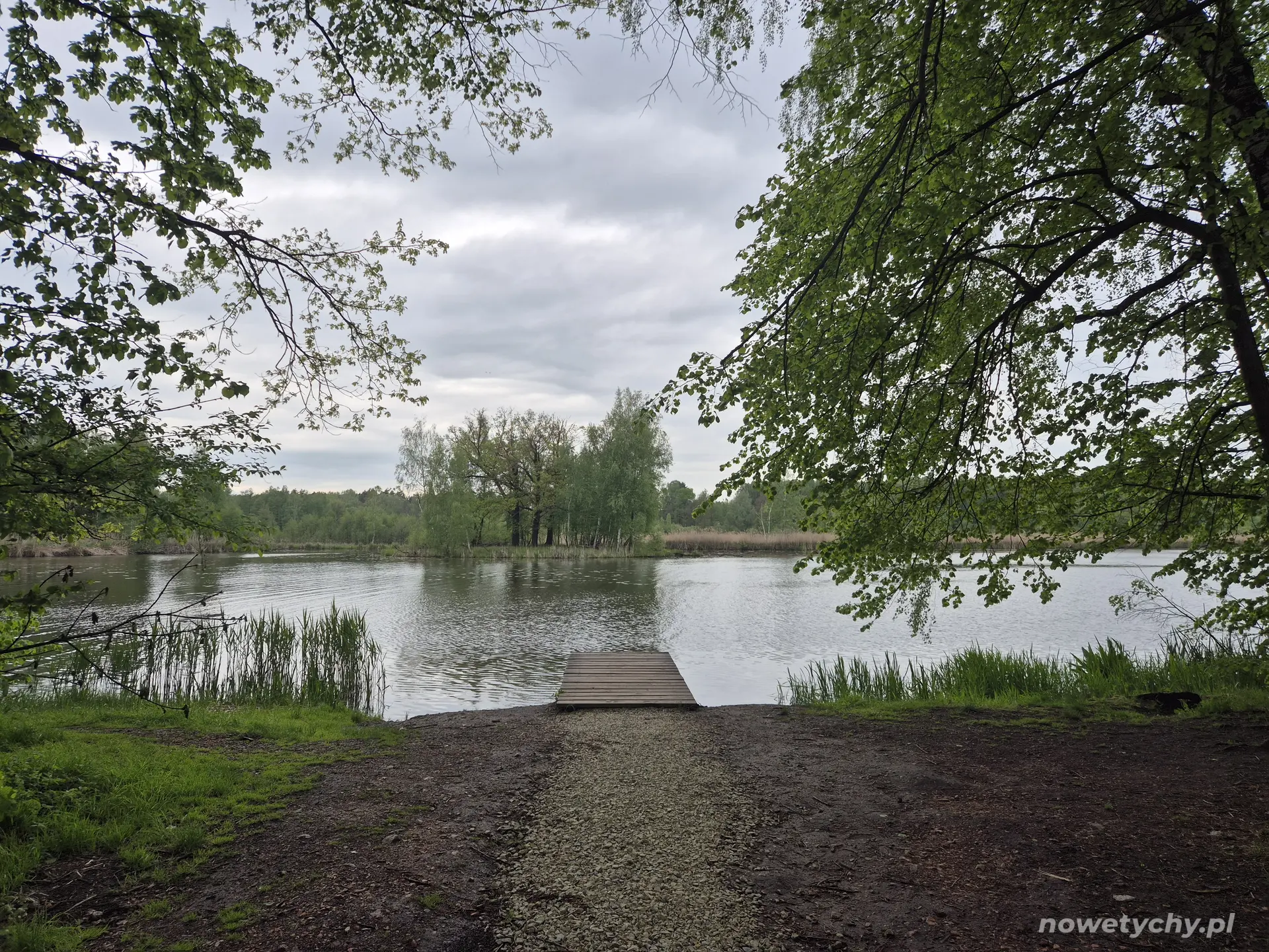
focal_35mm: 23
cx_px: 634
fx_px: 843
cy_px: 476
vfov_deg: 58.9
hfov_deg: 73.9
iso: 25
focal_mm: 5.4
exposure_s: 1/602
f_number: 1.8
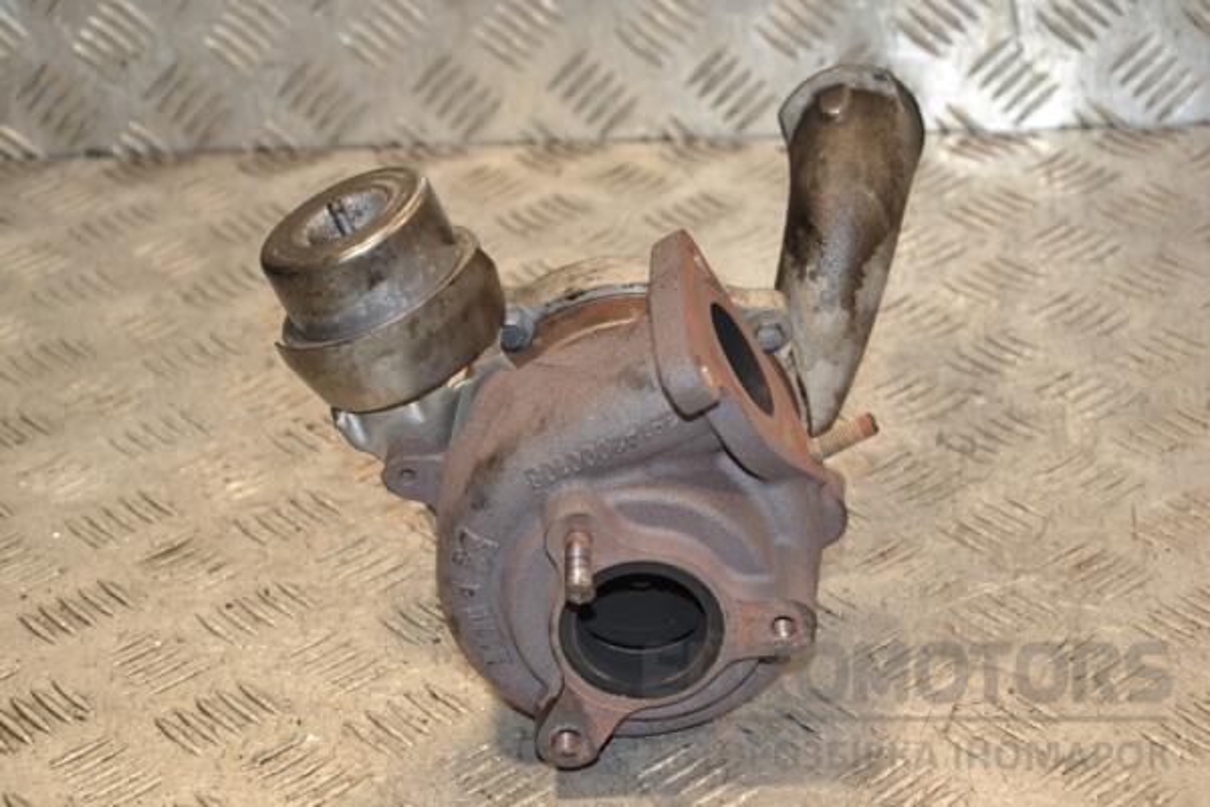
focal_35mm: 93
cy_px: 404
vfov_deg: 14.7
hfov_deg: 21.9
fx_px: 3126
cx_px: 605
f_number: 6.3
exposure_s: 1/200
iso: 800
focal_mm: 62
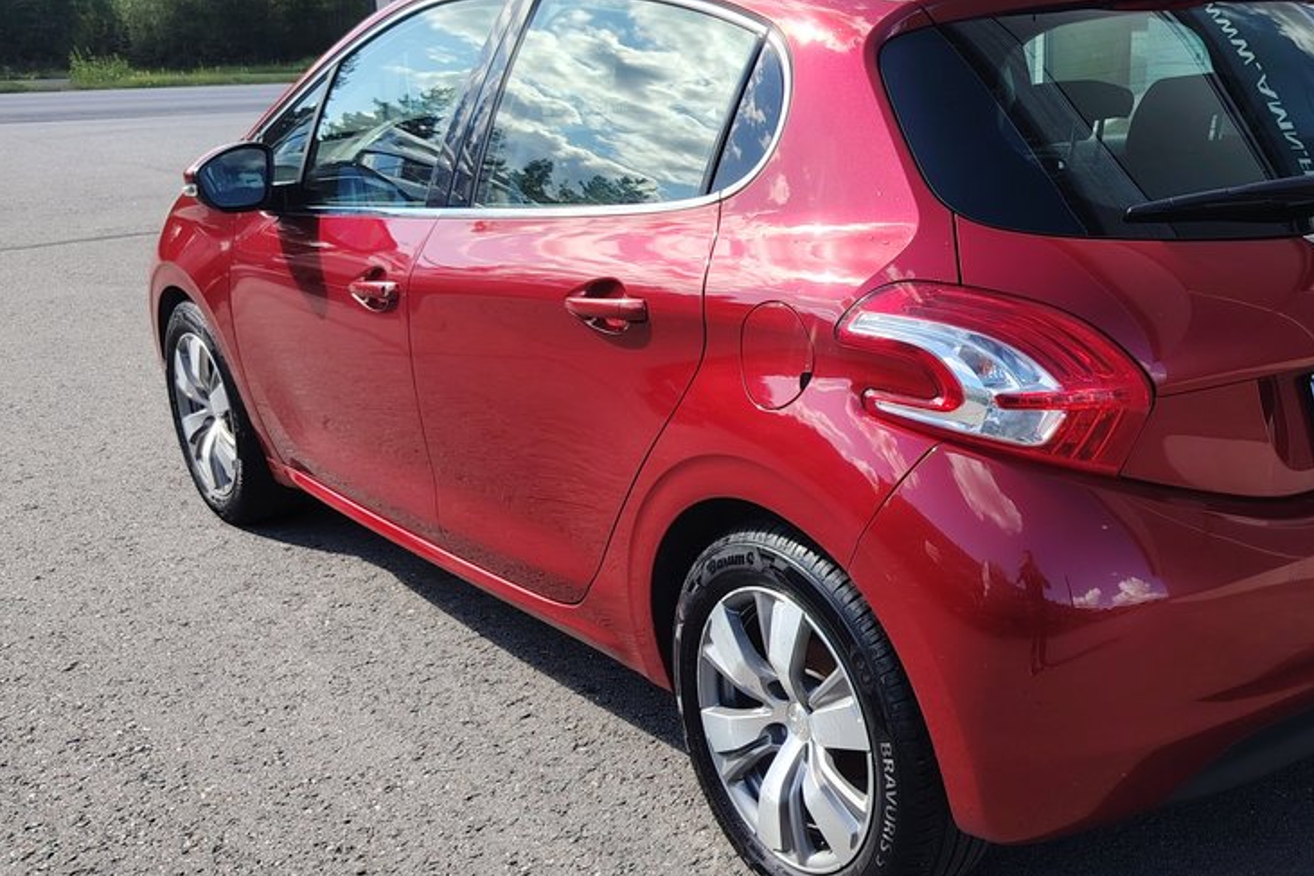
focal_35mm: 41
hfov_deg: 46.0
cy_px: 403
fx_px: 1496
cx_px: 958
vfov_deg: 32.6
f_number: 1.75
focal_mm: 5.25
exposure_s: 1/449
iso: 100
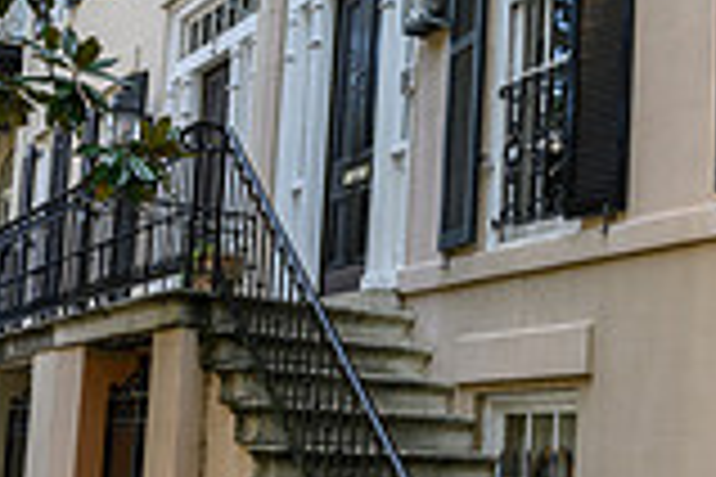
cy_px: 342
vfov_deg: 19.9
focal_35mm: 68
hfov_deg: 28.5
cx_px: 642
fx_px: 1352
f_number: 8
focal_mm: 24
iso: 280
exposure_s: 1/100
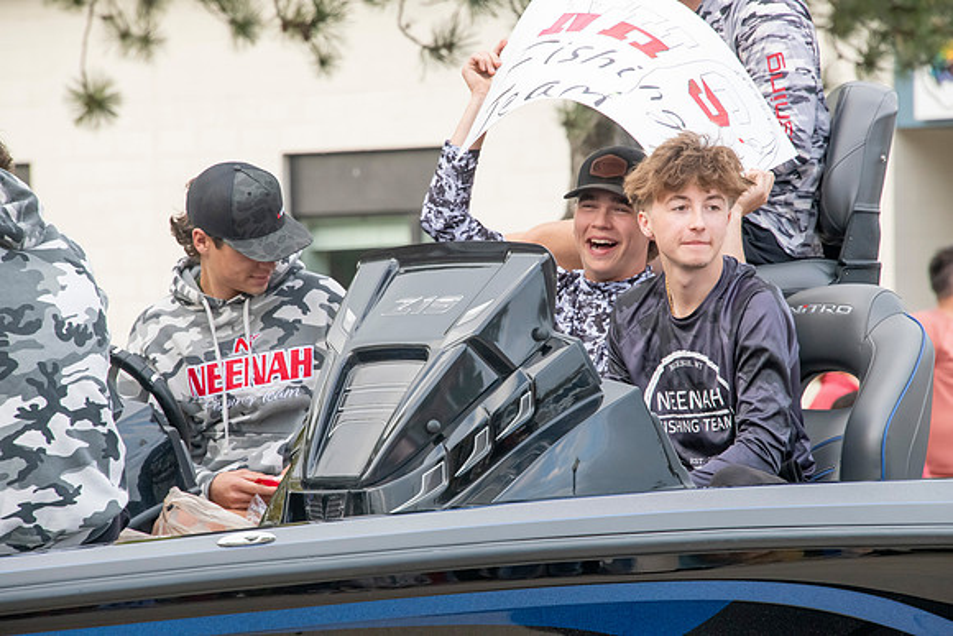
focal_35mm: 300
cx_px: 476
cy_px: 318
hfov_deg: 6.9
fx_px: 7943
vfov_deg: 4.6
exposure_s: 1/250
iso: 3200
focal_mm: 300
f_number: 11
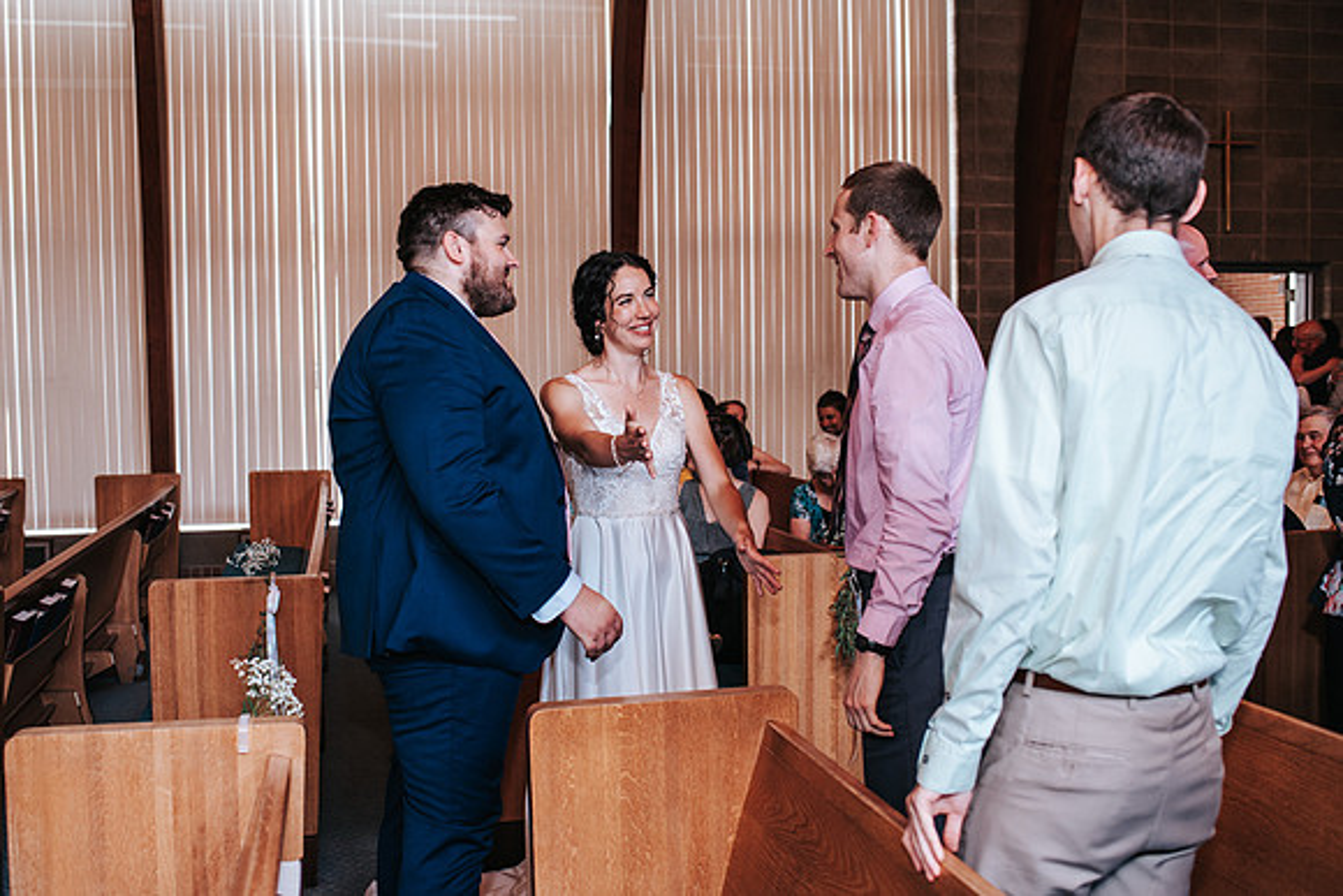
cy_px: 448
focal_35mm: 37
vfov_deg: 35.6
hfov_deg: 51.3
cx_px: 625
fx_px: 1397
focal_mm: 35
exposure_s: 1/125
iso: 500
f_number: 3.2
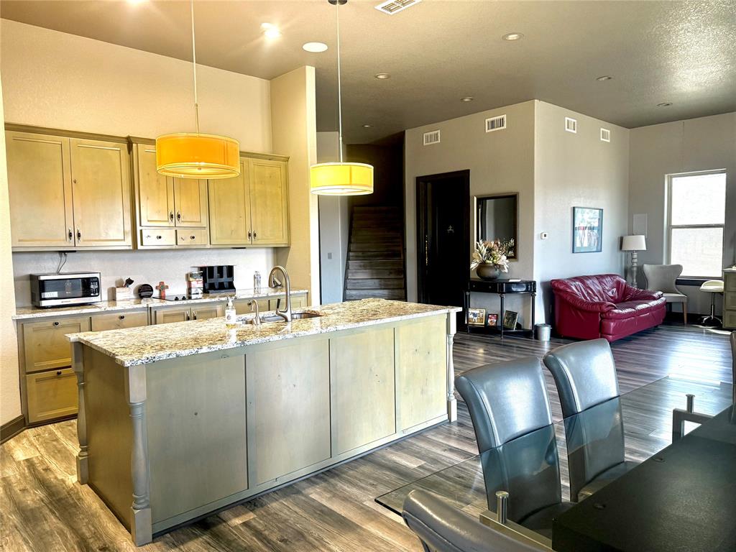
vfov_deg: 56.8
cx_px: 368
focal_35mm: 24
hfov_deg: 71.6
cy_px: 276
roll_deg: +1.4
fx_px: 510
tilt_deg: -3.1
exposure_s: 1/60
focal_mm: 6.76
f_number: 1.78
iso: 250
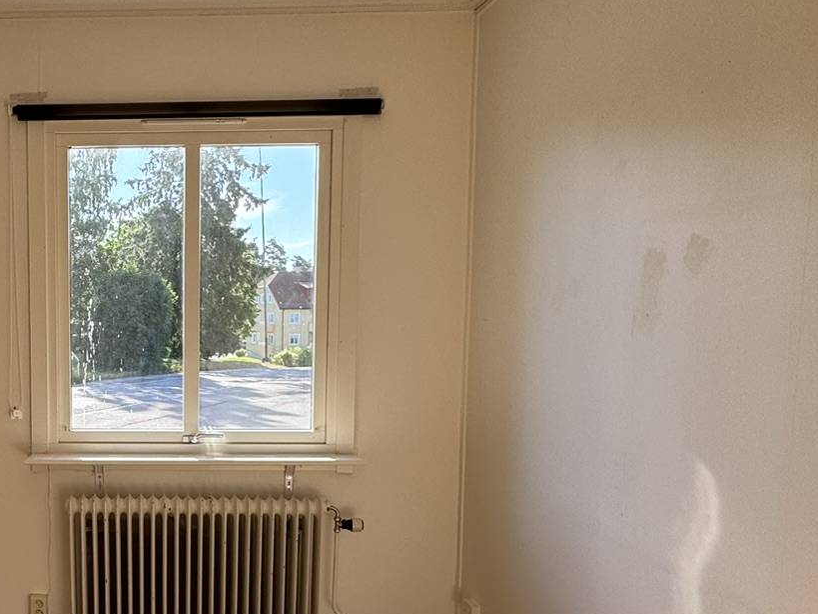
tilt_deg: -6.7
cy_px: 397
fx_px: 827
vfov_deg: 40.3
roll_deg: +1.2
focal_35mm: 35
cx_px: 117
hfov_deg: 48.3
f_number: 2.2
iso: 40
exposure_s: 1/168
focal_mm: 2.22
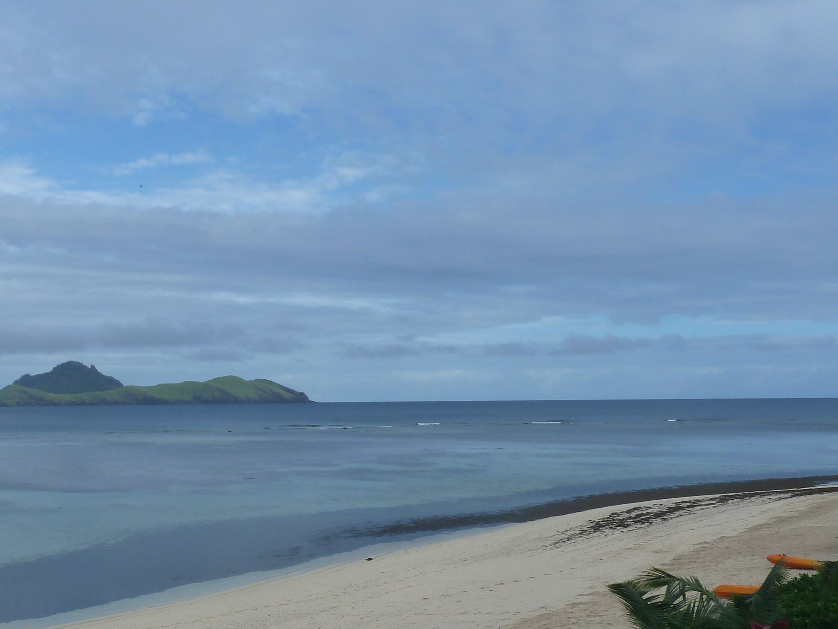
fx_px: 992
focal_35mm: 41
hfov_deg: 44.2
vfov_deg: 34.3
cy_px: 477
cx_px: 205
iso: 80
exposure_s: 1/500
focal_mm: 4.1
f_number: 5
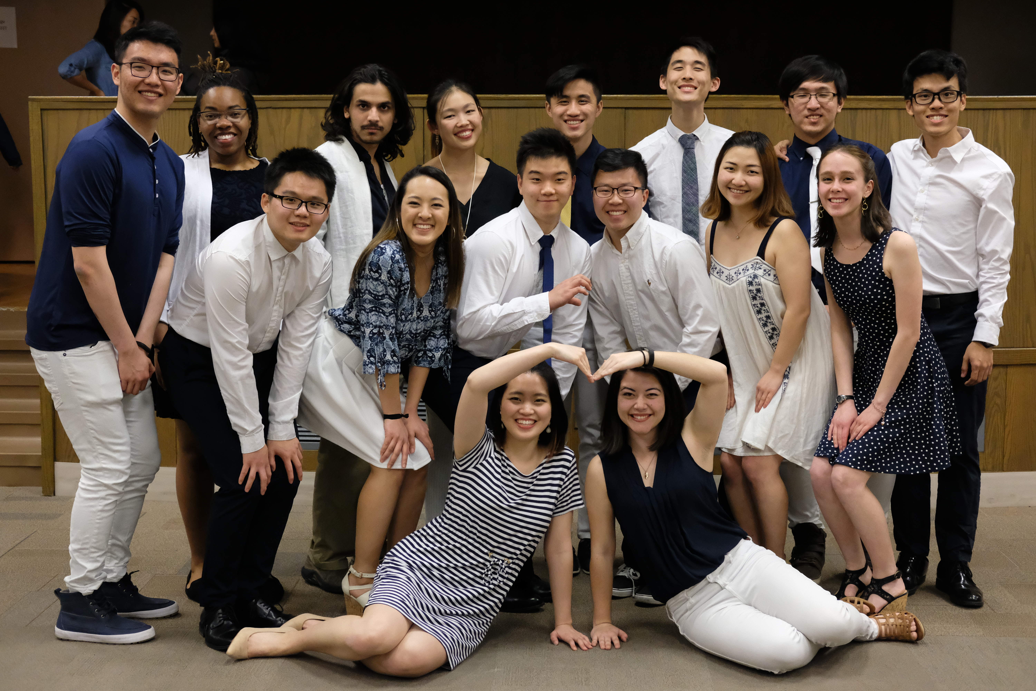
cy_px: 346
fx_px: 1525
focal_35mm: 53
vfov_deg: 25.5
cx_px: 518
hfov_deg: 37.5
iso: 6400
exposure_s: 1/250
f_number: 3.6
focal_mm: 35
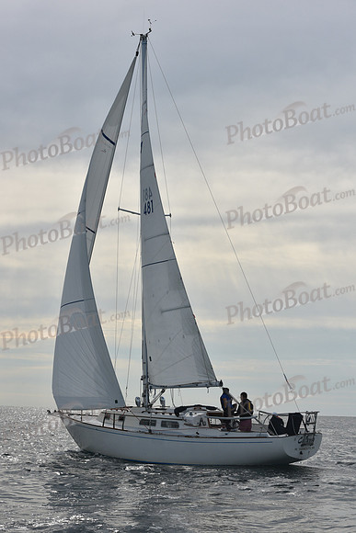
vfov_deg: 28.8
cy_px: 266
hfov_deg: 19.5
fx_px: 1038
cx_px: 178
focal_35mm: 70
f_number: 10
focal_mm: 70
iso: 320
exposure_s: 1/1000
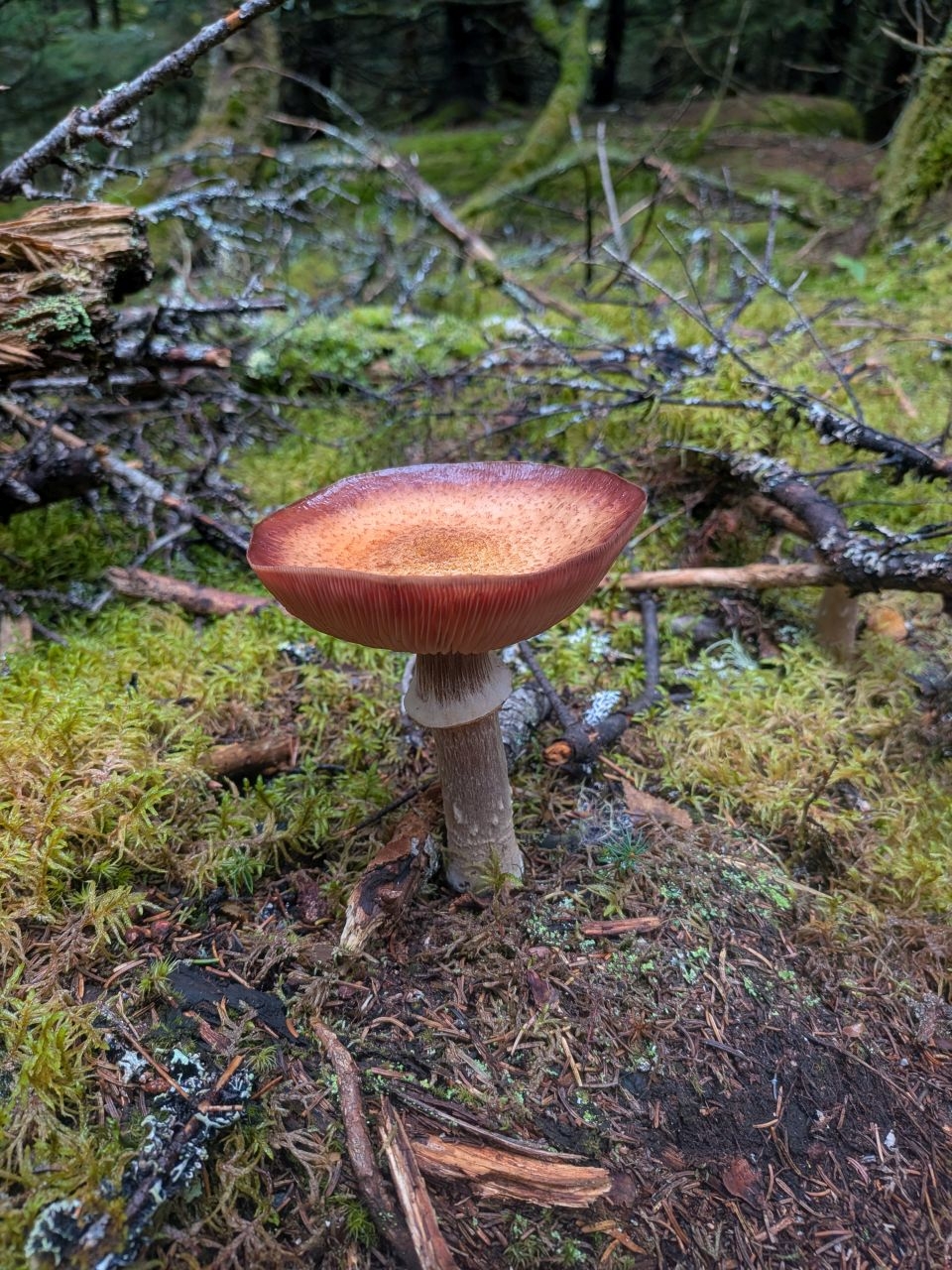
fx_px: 880
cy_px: 635
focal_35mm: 24
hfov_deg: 56.8
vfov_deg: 71.6
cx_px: 476
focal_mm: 4.53
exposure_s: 1/169
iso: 52
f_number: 1.7
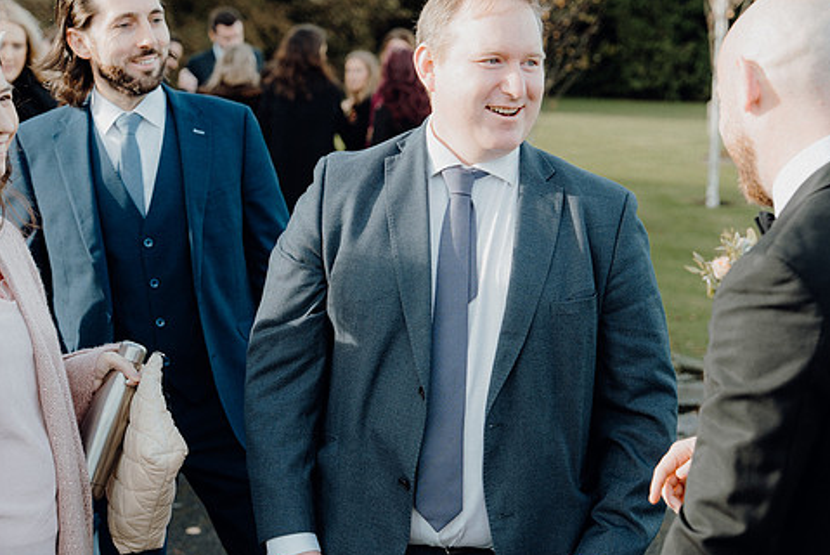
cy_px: 263
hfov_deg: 29.2
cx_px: 444
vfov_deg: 19.8
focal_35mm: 69
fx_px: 1592
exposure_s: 1/500
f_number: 3.5
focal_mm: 57
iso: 250
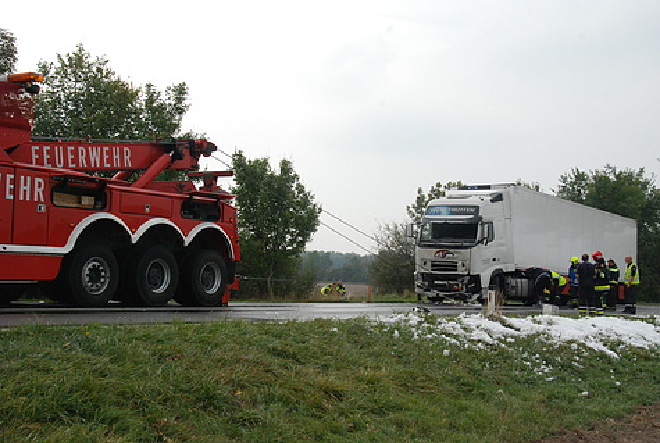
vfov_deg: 29.1
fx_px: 854
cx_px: 330
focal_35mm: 46
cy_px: 222
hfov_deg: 42.2
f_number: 13
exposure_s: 1/640
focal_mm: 31
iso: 800
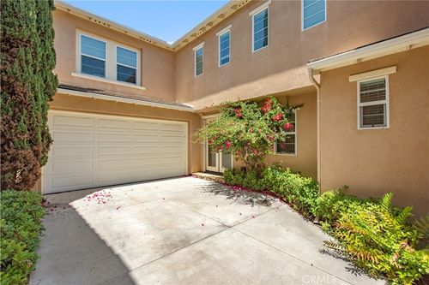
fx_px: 191
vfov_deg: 73.7
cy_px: 142
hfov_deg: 96.8
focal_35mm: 16
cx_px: 214
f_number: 10
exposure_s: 1/400
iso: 200
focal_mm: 16
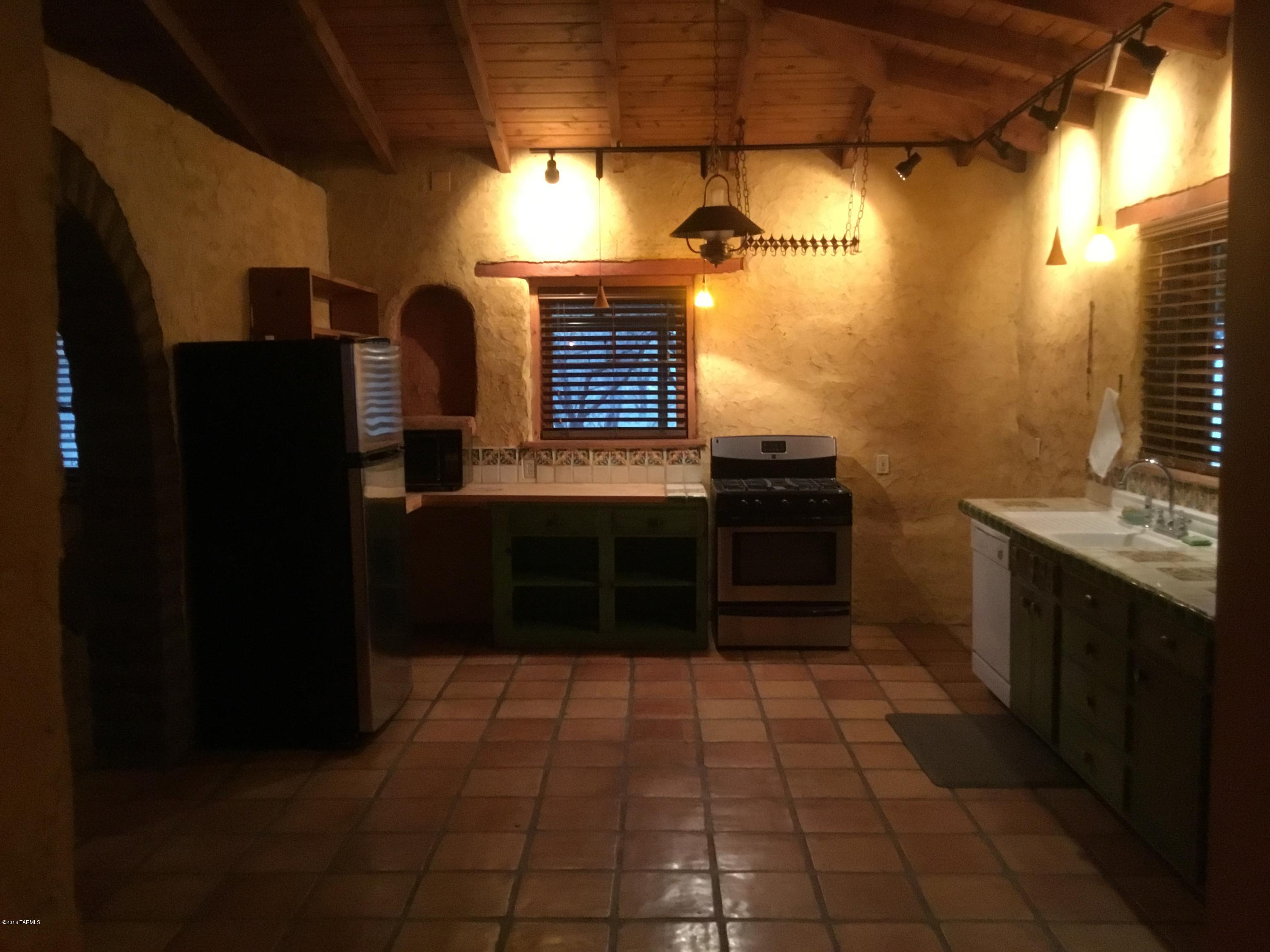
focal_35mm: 31
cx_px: 635
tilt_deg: -5.9
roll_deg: +0.1
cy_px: 476
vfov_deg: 45.4
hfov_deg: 58.4
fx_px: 1137
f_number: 2.4
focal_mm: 3.3
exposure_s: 1/15
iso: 250
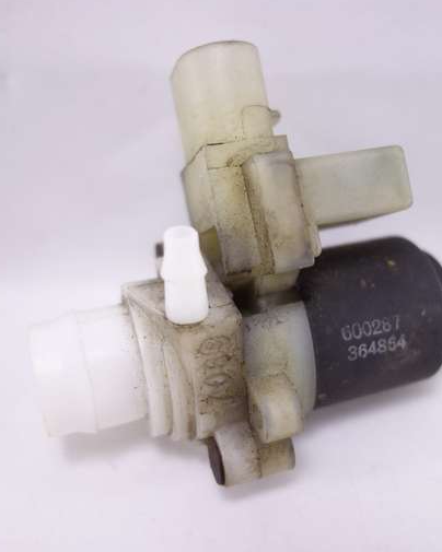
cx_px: 269
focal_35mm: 40
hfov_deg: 37.2
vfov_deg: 45.8
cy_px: 273
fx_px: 654
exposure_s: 1/100
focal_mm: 10.4
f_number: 2.2
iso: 125
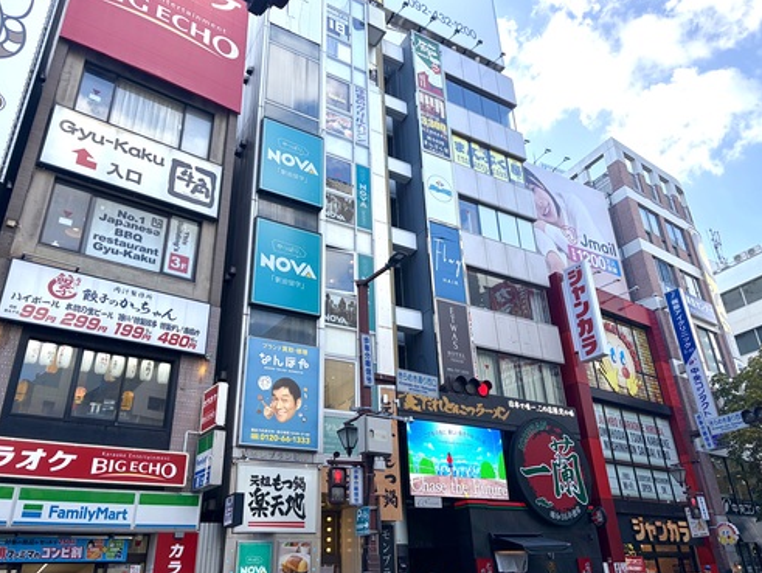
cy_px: 288
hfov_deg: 65.3
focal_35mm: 27
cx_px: 393
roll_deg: +3.2
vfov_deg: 51.4
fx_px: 595
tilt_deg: +27.0
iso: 64
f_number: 1.6
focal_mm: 5.96
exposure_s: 1/873
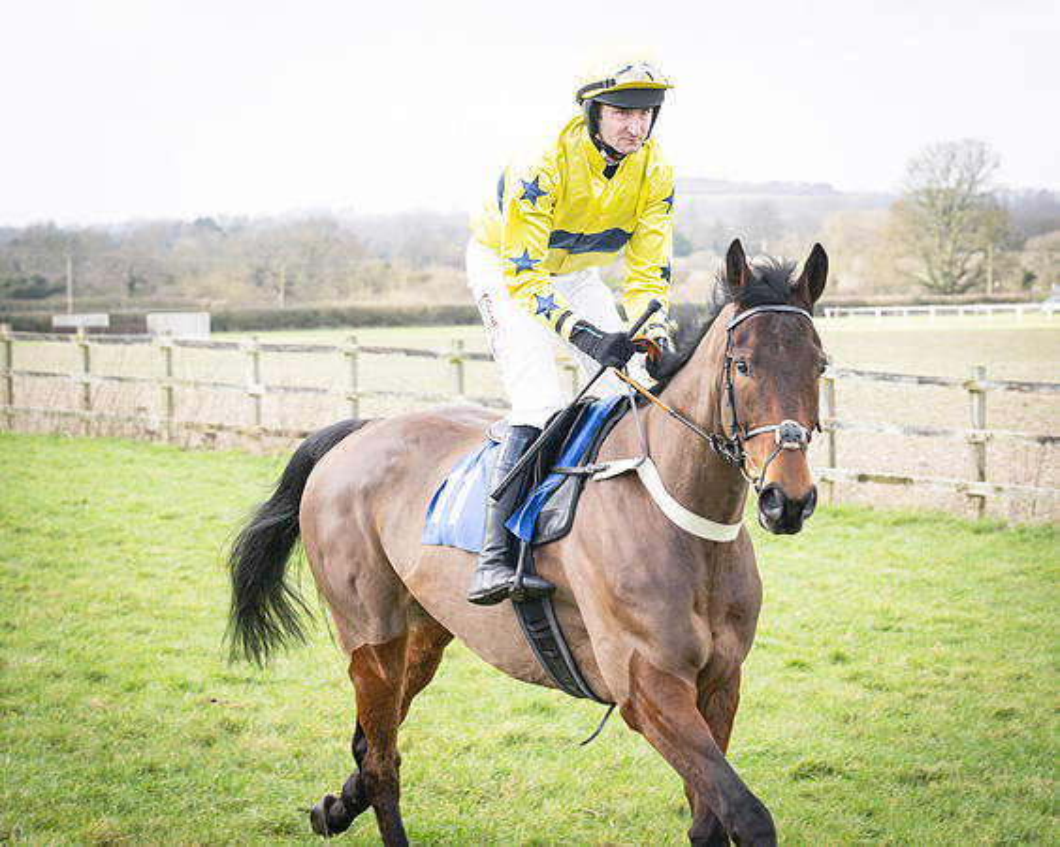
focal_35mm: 121
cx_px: 608
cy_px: 424
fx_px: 3784
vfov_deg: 12.8
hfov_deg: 15.9
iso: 400
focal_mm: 70
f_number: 5.6
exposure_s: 1/500
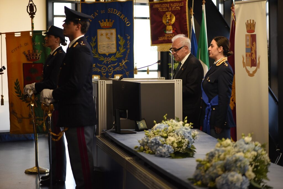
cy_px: 94
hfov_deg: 19.4
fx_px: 826
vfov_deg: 13.1
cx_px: 142
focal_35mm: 105
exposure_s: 1/800
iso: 2500
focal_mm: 105
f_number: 2.8
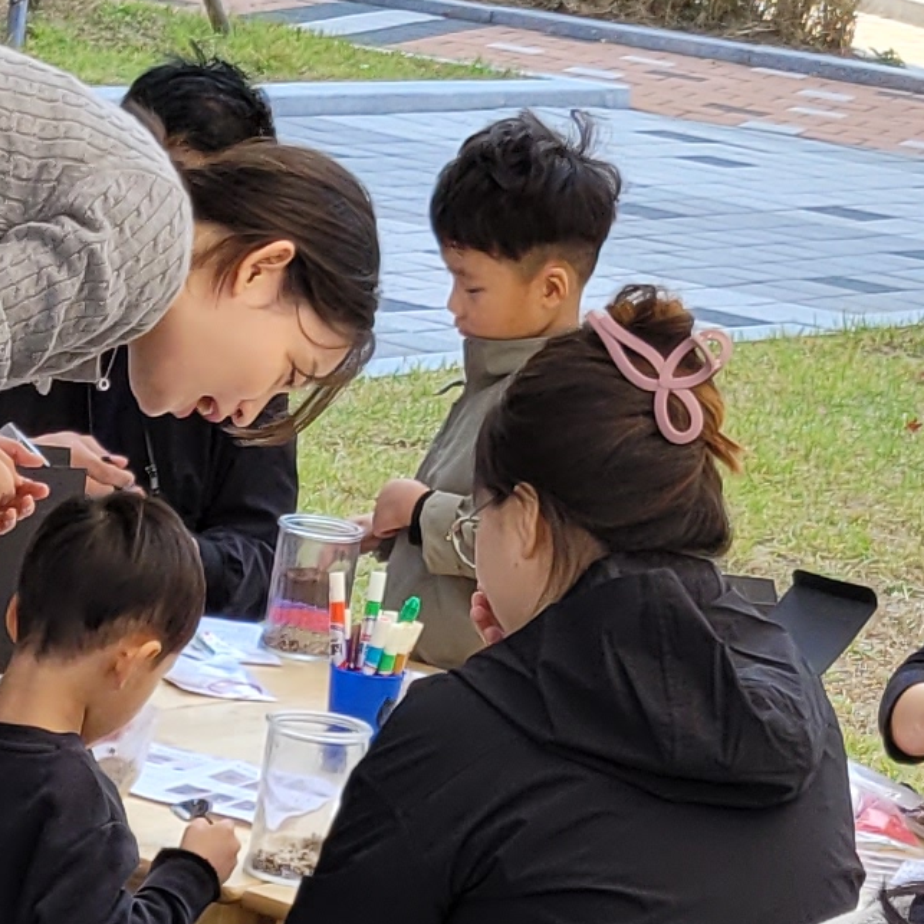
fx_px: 4349
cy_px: 1598
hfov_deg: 11.9
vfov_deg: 11.4
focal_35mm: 144
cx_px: -76
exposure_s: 1/319
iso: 40
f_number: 1.8
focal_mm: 5.4
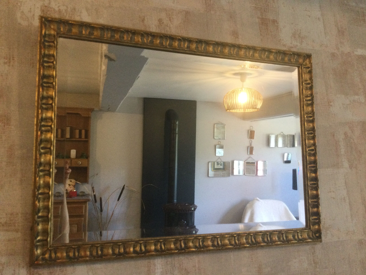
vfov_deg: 45.4
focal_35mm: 31
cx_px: 183
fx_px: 328
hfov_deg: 58.4
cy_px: 138
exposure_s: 1/33
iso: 200
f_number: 2.4
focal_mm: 3.3
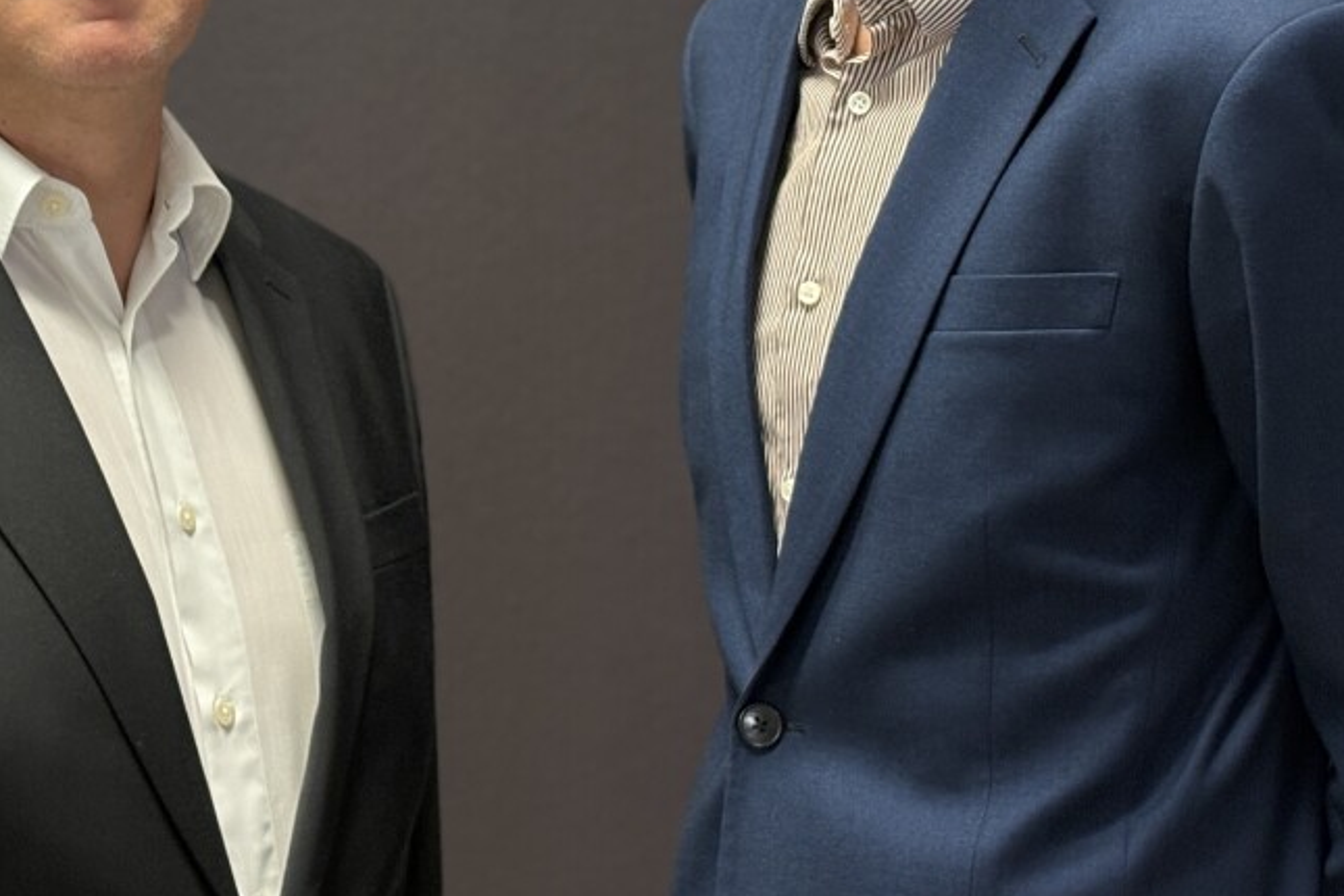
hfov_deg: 19.6
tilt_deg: -0.7
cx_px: 454
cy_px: -31
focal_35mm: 104
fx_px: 3882
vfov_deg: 13.0
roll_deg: -1.5
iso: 160
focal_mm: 5.96
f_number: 1.6
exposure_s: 1/33
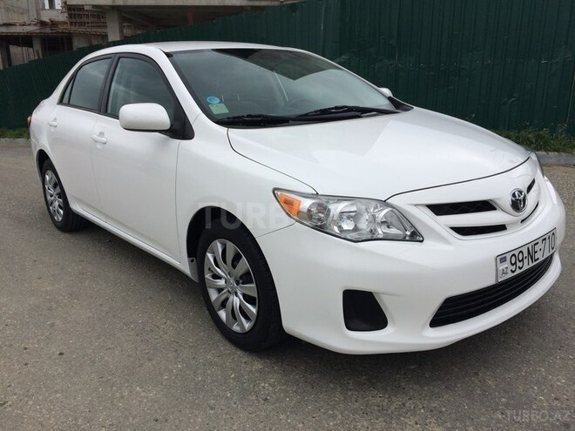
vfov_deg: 48.2
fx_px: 482
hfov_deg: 61.7
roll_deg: -1.3
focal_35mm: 29
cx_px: 288
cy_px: 216
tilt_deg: -16.9
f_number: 2.2
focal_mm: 4.15
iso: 32
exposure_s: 1/1866
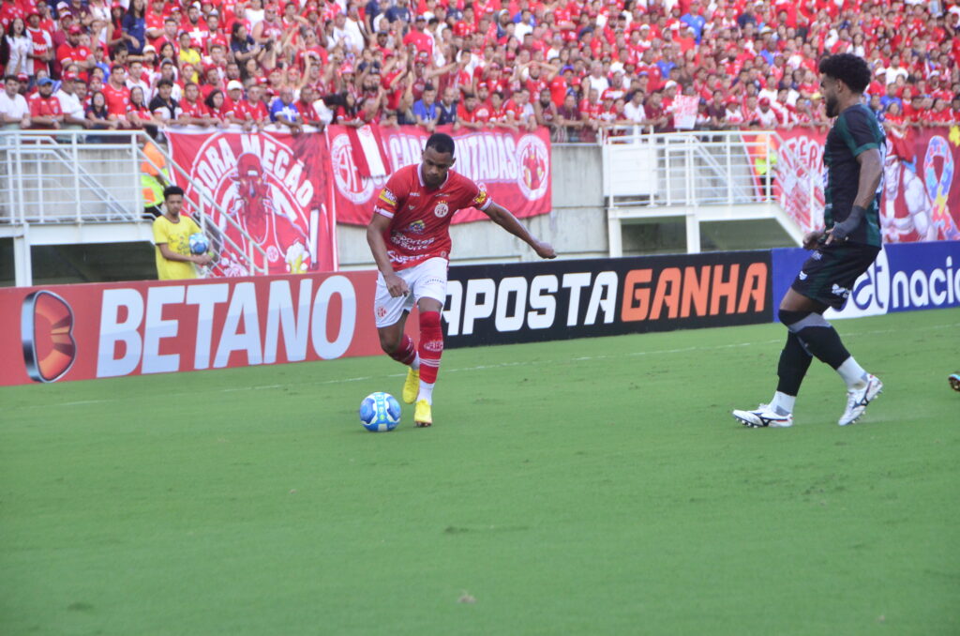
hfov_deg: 14.4
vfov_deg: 9.6
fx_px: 3792
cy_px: 318
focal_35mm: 142
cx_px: 480
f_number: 5.6
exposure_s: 1/500
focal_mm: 95
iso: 2000
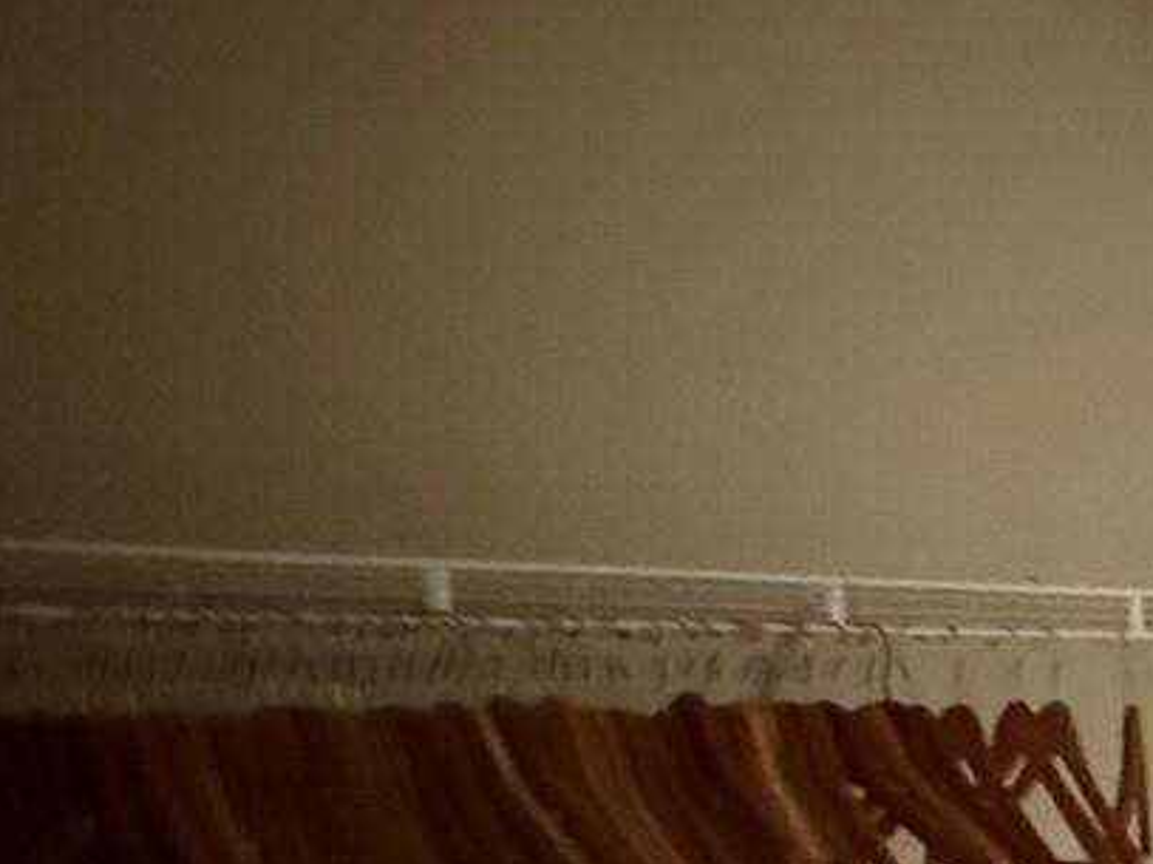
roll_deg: +0.8
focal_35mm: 55
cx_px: 1533
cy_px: 901
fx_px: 1831
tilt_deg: -3.0
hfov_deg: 28.2
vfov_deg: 25.0
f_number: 2.2
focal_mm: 2.22
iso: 1250
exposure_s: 1/42
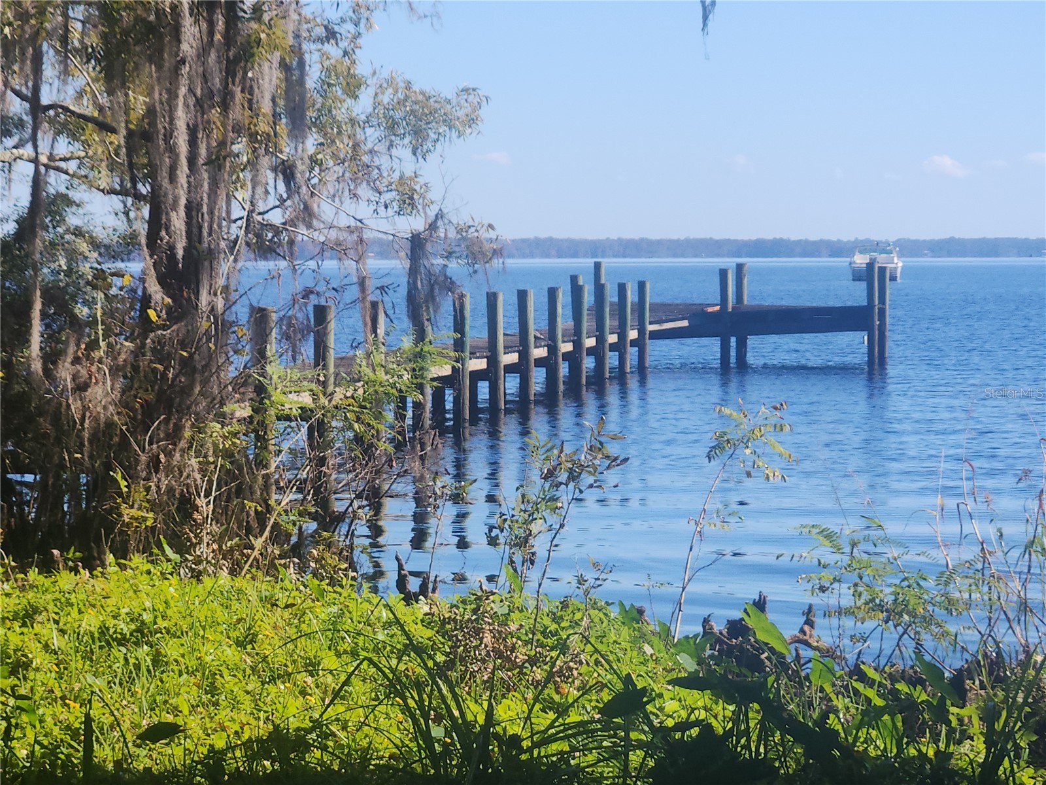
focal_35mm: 69
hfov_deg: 28.2
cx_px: 523
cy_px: 392
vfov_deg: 21.3
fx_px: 2085
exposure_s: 1/805
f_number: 2.4
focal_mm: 7
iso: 25
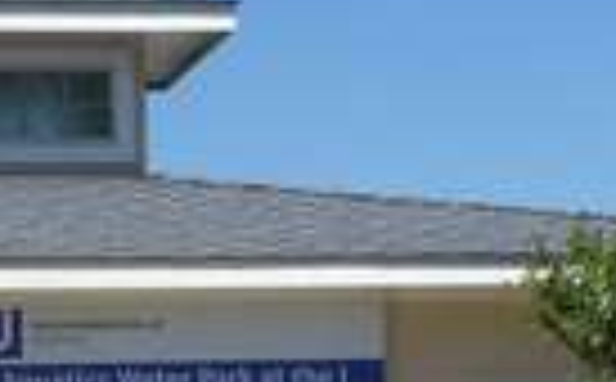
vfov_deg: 7.2
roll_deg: +0.7
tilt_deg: +4.7
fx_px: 3016
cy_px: 413
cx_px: 279
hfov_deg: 11.7
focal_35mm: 180
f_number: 2.2
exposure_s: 1/2639
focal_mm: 4.15
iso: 32
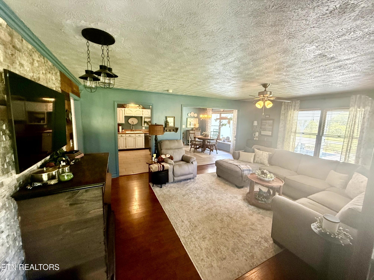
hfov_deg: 102.1
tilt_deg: -7.7
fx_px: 151
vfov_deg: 85.7
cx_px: 187
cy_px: 140
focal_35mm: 14
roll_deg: -0.8
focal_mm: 2.22
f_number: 2.2
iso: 640
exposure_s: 1/120
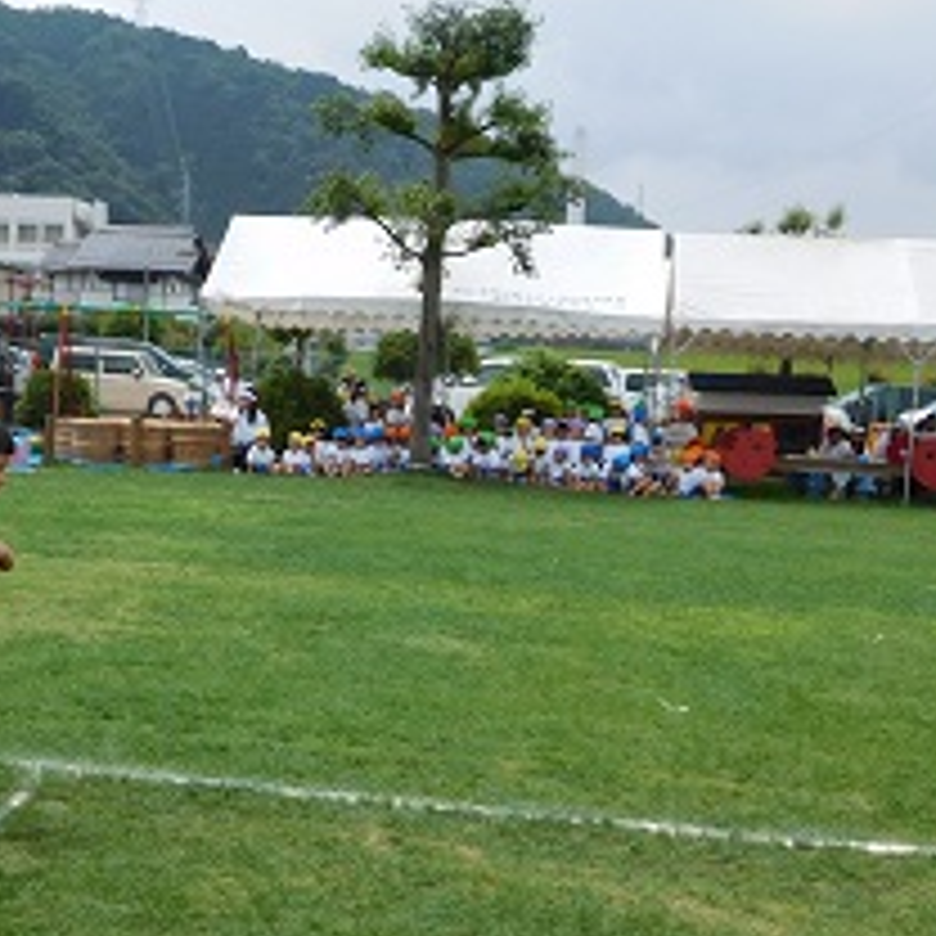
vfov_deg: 33.1
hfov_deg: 33.0
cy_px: 634
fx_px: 1560
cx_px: 284
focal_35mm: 51
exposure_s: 1/400
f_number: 6.8
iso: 125
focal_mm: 4.5
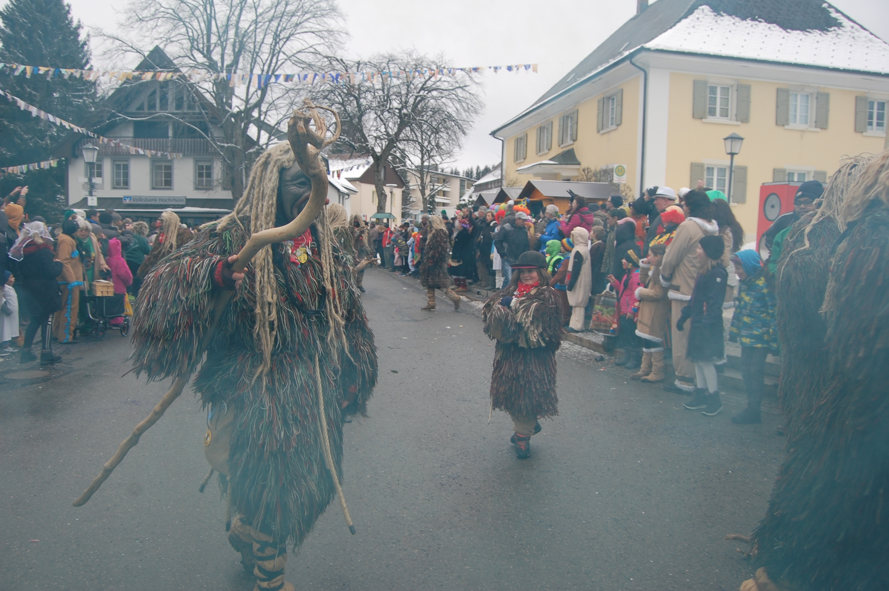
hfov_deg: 67.4
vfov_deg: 47.8
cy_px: 296
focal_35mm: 27
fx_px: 666
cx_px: 444
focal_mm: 18
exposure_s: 1/125
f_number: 5.6
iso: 200
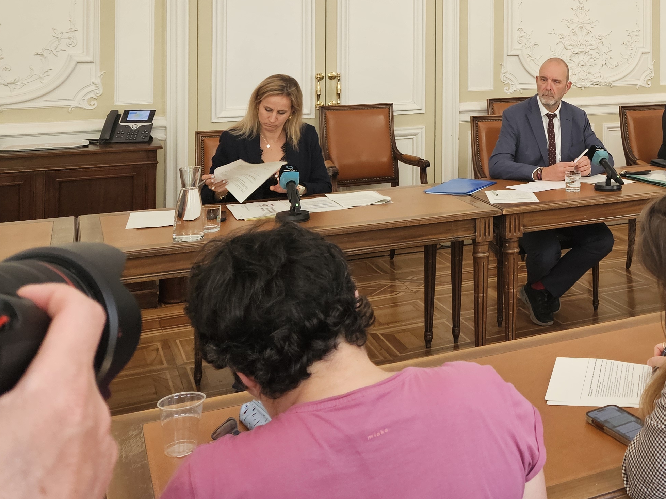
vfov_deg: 29.1
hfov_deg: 37.7
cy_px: 16
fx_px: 904
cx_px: 600
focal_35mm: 47
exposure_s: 1/100
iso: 200
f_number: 1.8
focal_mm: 5.4
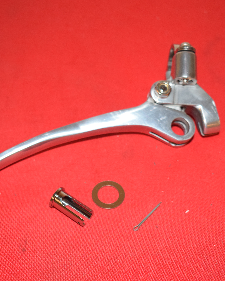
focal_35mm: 66
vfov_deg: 28.8
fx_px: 547
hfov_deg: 23.2
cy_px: 140
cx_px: 108
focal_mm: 31
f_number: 5
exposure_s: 1/200
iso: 1250
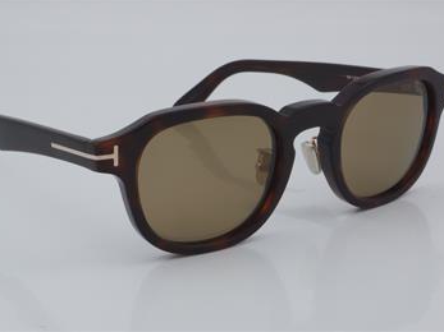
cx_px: 203
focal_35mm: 83
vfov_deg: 17.8
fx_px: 1064
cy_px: 163
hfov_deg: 23.6
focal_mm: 50
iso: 100
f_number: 32
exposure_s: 1/4
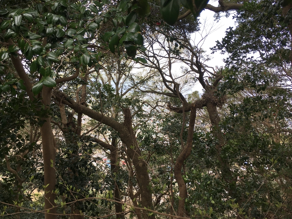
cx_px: 145
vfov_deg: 44.1
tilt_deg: -5.0
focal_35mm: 32
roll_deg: -1.1
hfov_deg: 56.8
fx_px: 270
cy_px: 103
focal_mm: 4.15
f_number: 2.2
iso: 25
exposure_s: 1/313
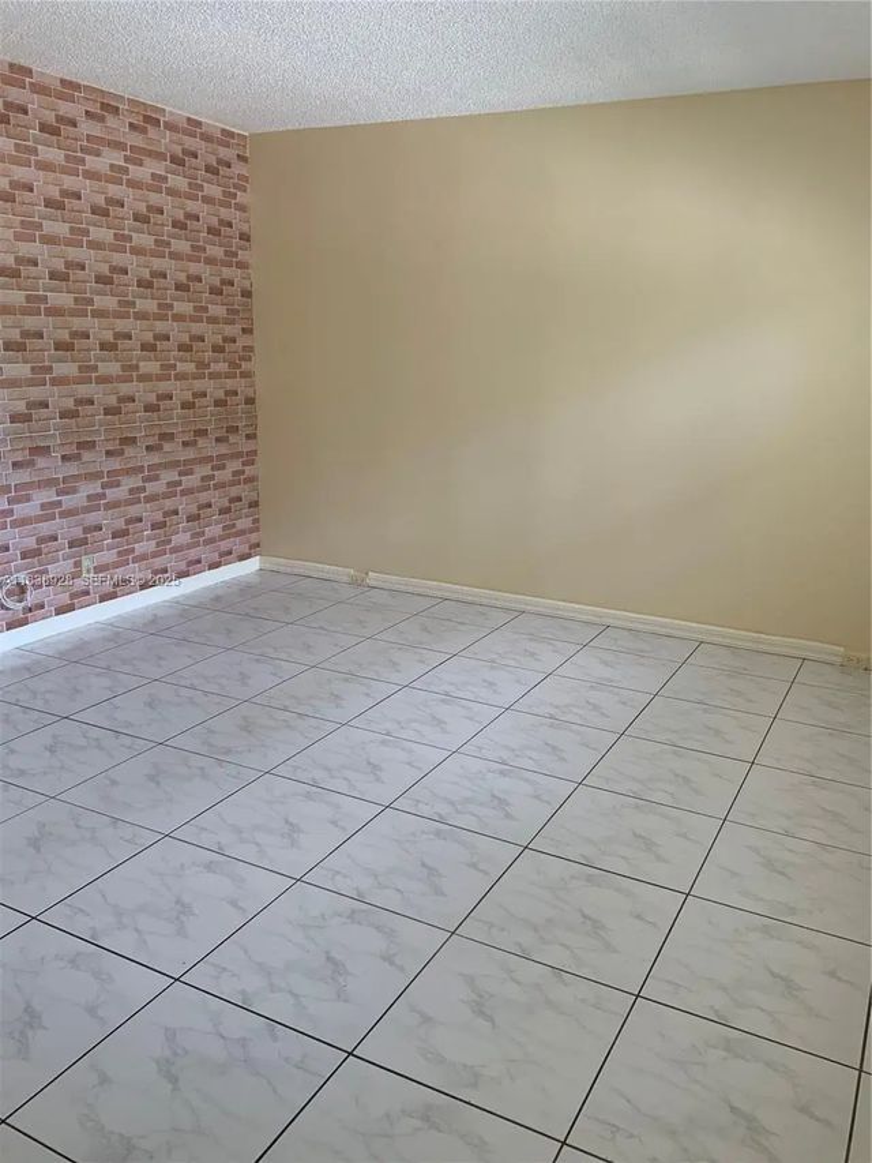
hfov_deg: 48.2
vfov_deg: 61.7
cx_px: 436
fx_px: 974
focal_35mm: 29
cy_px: 582
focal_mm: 3
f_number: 1.8
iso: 40
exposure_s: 1/60
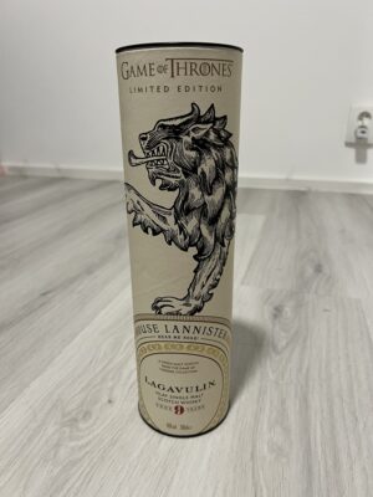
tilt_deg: -21.3
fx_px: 374
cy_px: 248
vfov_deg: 67.3
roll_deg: +0.3
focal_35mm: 26
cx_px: 186
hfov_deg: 53.1
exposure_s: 1/50
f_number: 1.5
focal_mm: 5.7
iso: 125
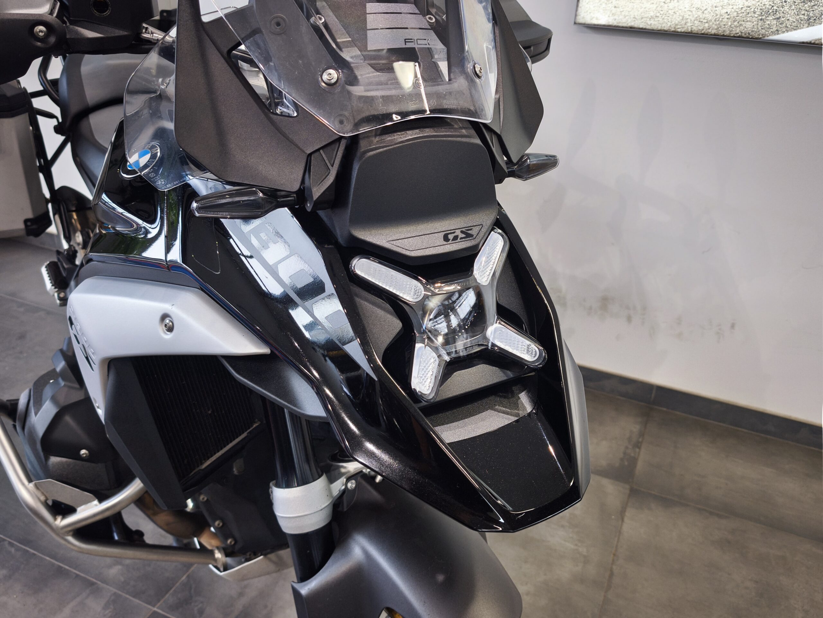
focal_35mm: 28
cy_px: 309
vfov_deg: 49.7
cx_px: 412
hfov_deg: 63.4
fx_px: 666
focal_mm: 6.57
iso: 200
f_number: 1.6
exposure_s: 1/120
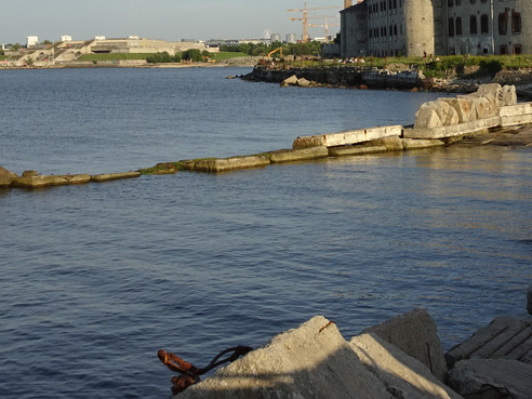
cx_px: 322
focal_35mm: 78
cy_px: -1
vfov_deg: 18.4
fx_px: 1199
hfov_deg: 25.0
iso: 80
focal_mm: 6.17
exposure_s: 1/640
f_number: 4
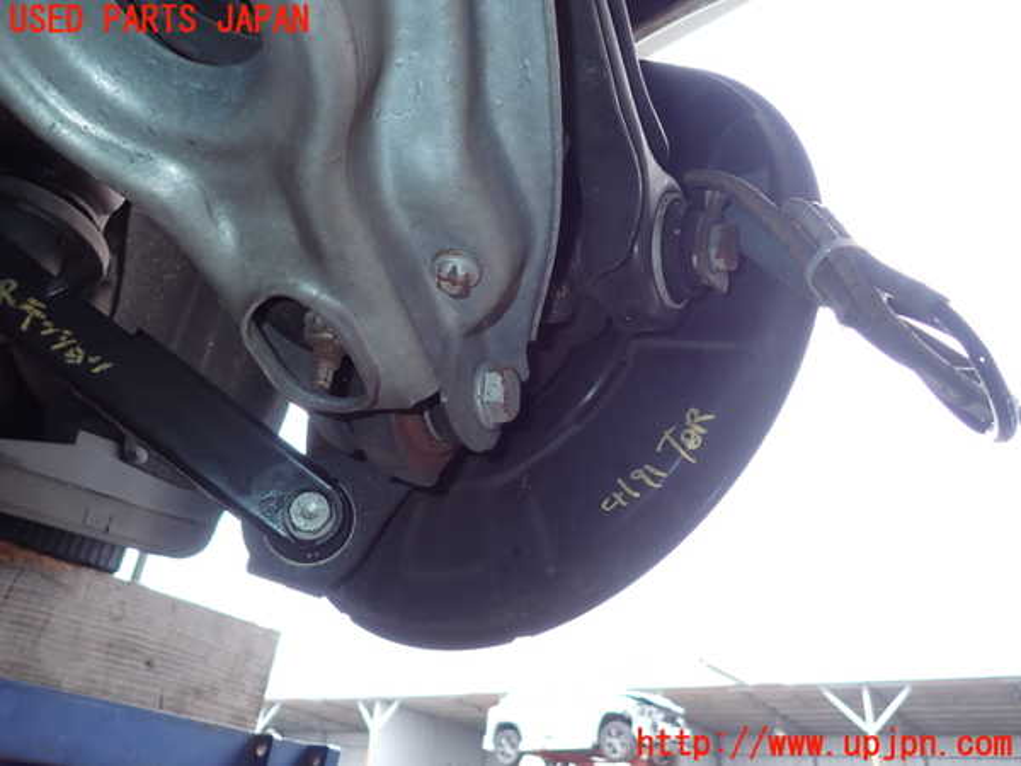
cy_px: 383
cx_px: 510
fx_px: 737
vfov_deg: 54.9
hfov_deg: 69.4
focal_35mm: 25
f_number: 2
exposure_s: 1/60
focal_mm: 4.5
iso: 160
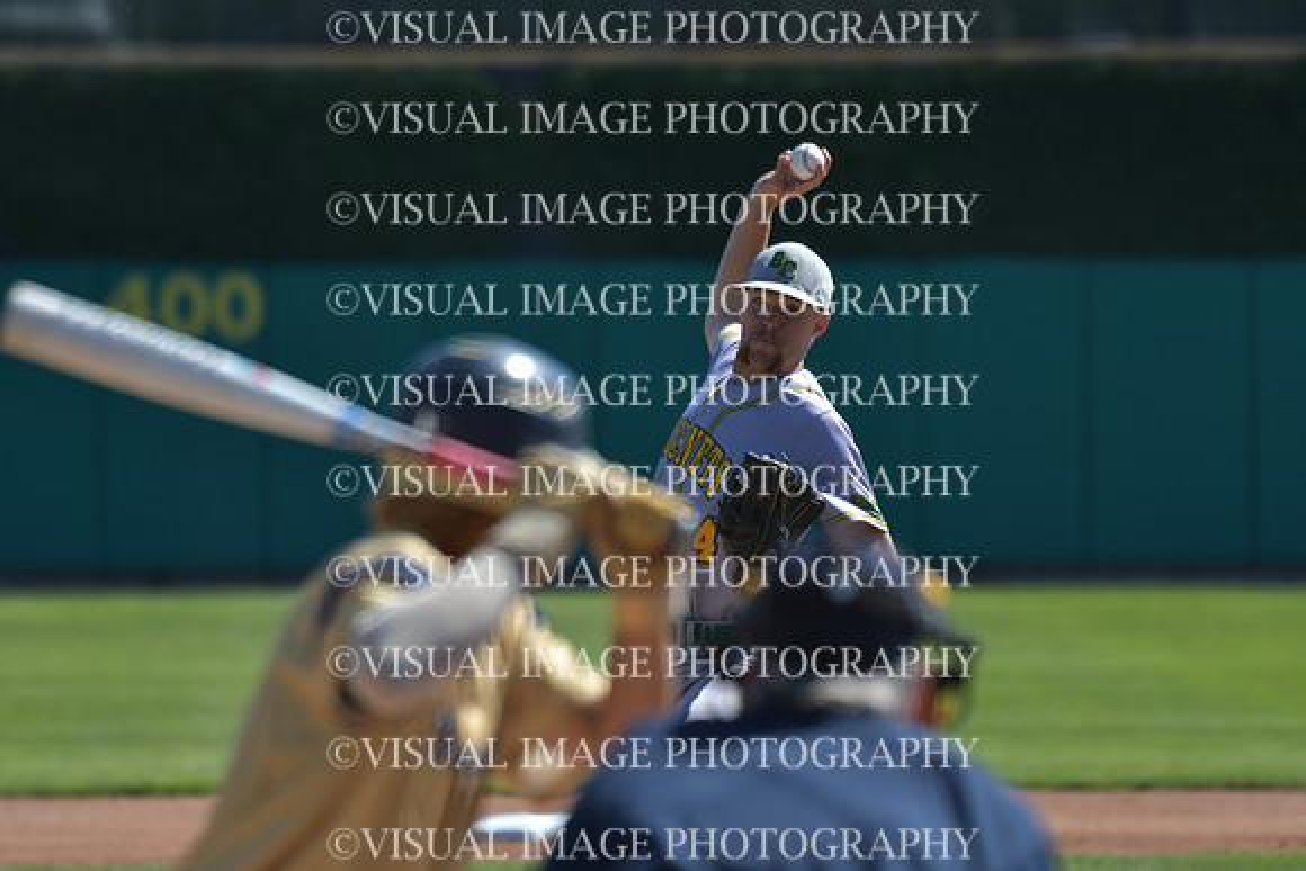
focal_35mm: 510
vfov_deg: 2.7
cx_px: 653
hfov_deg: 4.0
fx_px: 18505
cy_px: 436
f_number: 5.6
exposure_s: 1/2500
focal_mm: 340
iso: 640
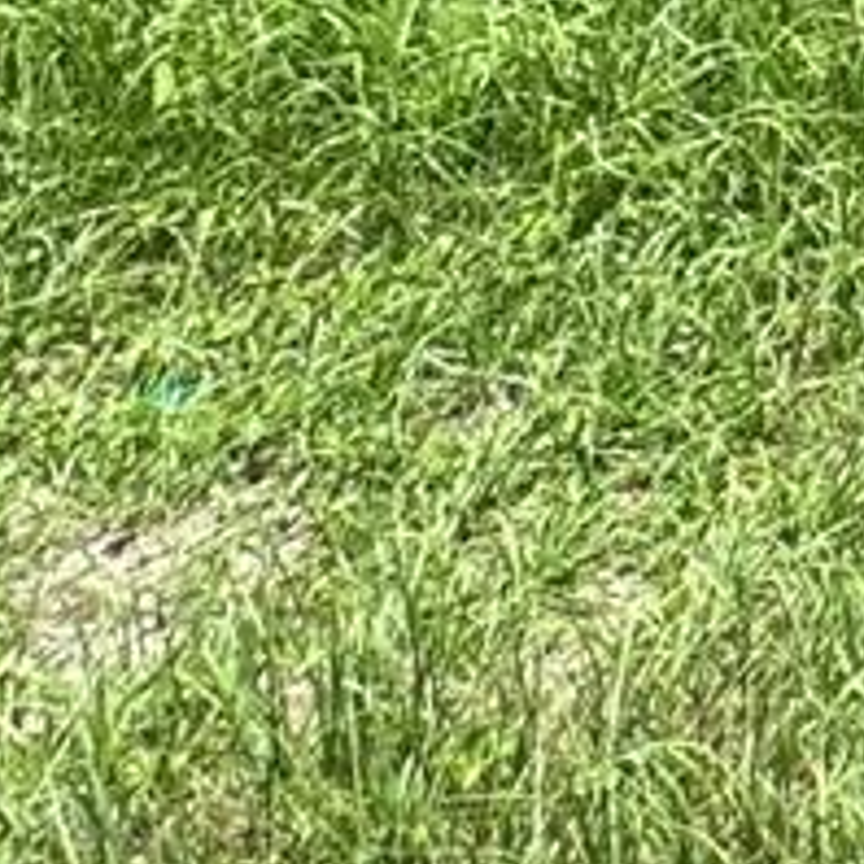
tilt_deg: +2.8
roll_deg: +2.5
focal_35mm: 100
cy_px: -1440
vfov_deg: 12.2
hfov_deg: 12.7
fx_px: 2824
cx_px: 2173
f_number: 2.2
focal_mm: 2.22
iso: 40
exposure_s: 1/541
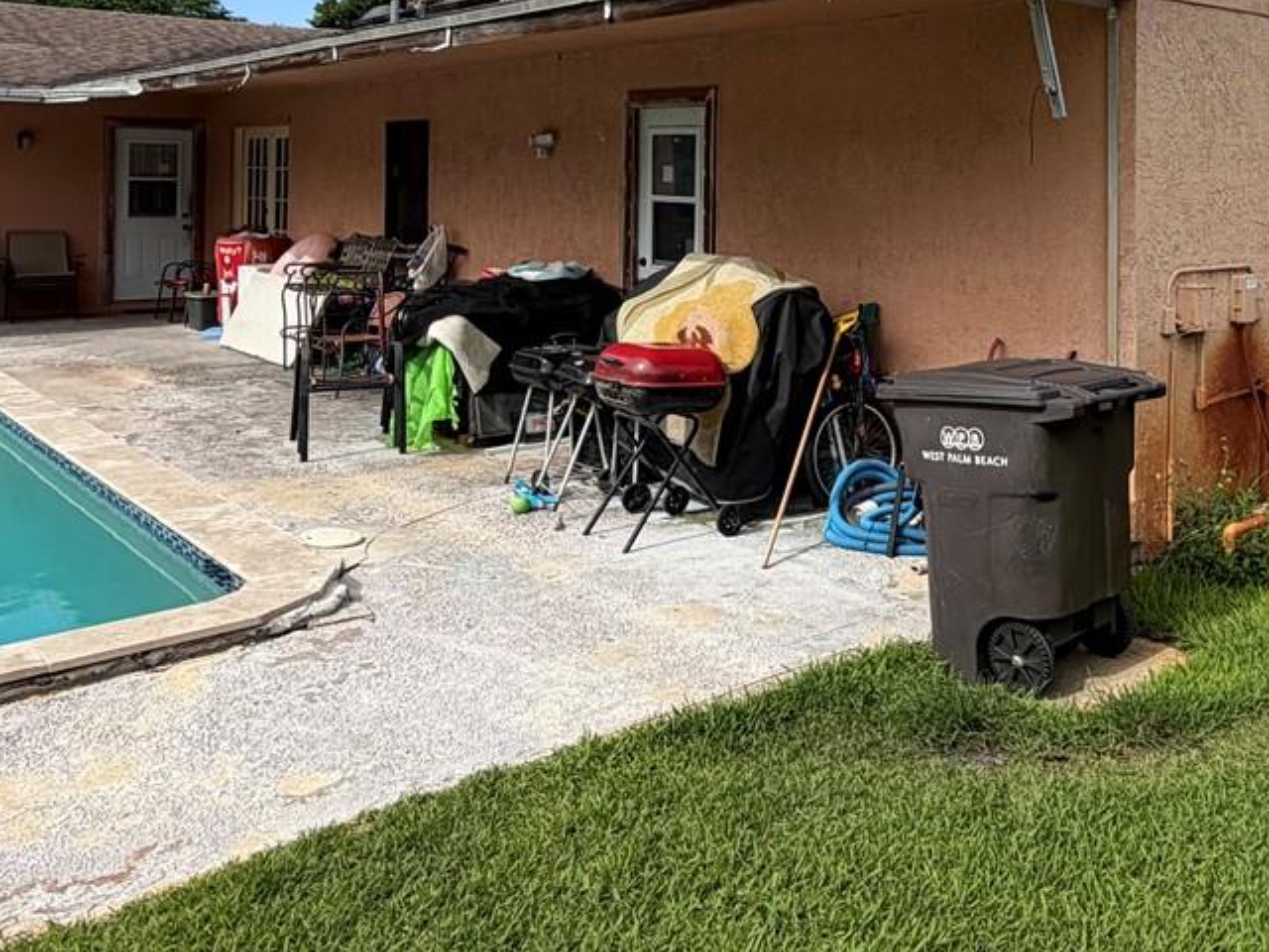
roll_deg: -1.1
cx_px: 944
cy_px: 177
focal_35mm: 35
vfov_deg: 39.0
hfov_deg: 50.6
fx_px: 1283
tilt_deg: -0.1
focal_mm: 2.22
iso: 25
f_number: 2.2
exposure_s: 1/770
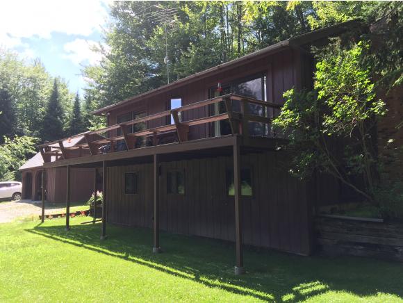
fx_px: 338
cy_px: 152
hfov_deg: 61.6
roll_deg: +0.2
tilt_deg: +5.9
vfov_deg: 48.3
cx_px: 202
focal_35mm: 29
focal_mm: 4.15
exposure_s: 1/293
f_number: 2.2
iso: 32
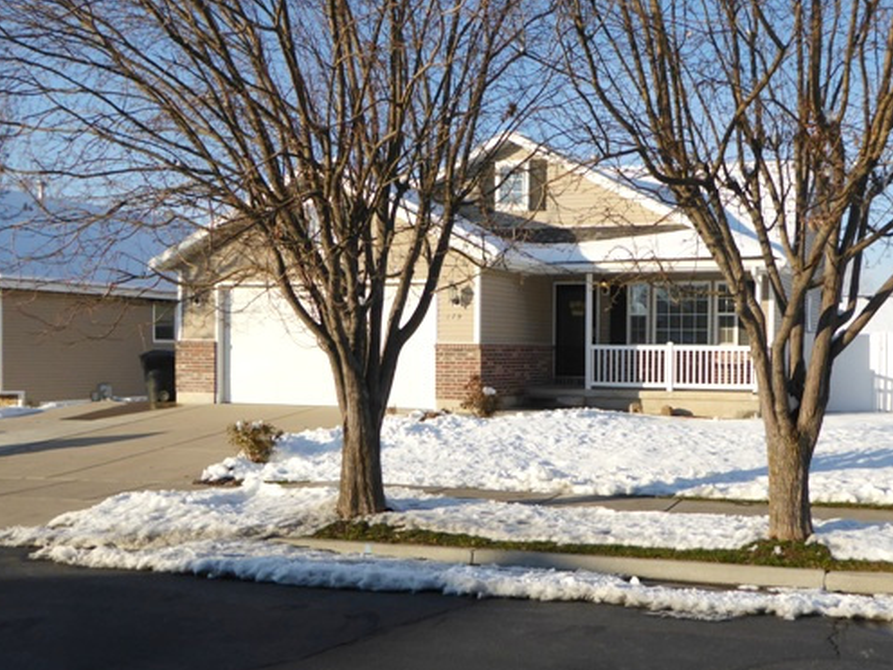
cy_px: 380
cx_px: 553
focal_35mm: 40
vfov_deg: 35.9
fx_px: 1032
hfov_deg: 46.4
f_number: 3.5
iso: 100
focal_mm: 5.4
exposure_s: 1/1000
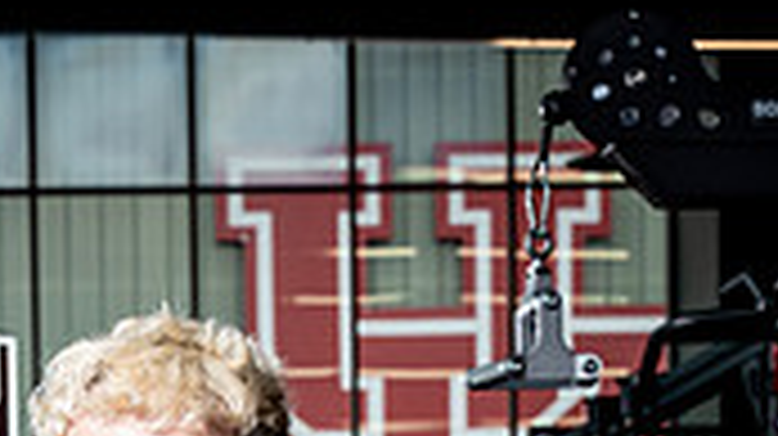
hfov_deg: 11.2
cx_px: 135
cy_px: 984
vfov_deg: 6.1
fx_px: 3937
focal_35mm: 191
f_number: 9
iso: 640
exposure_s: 1/250
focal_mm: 70
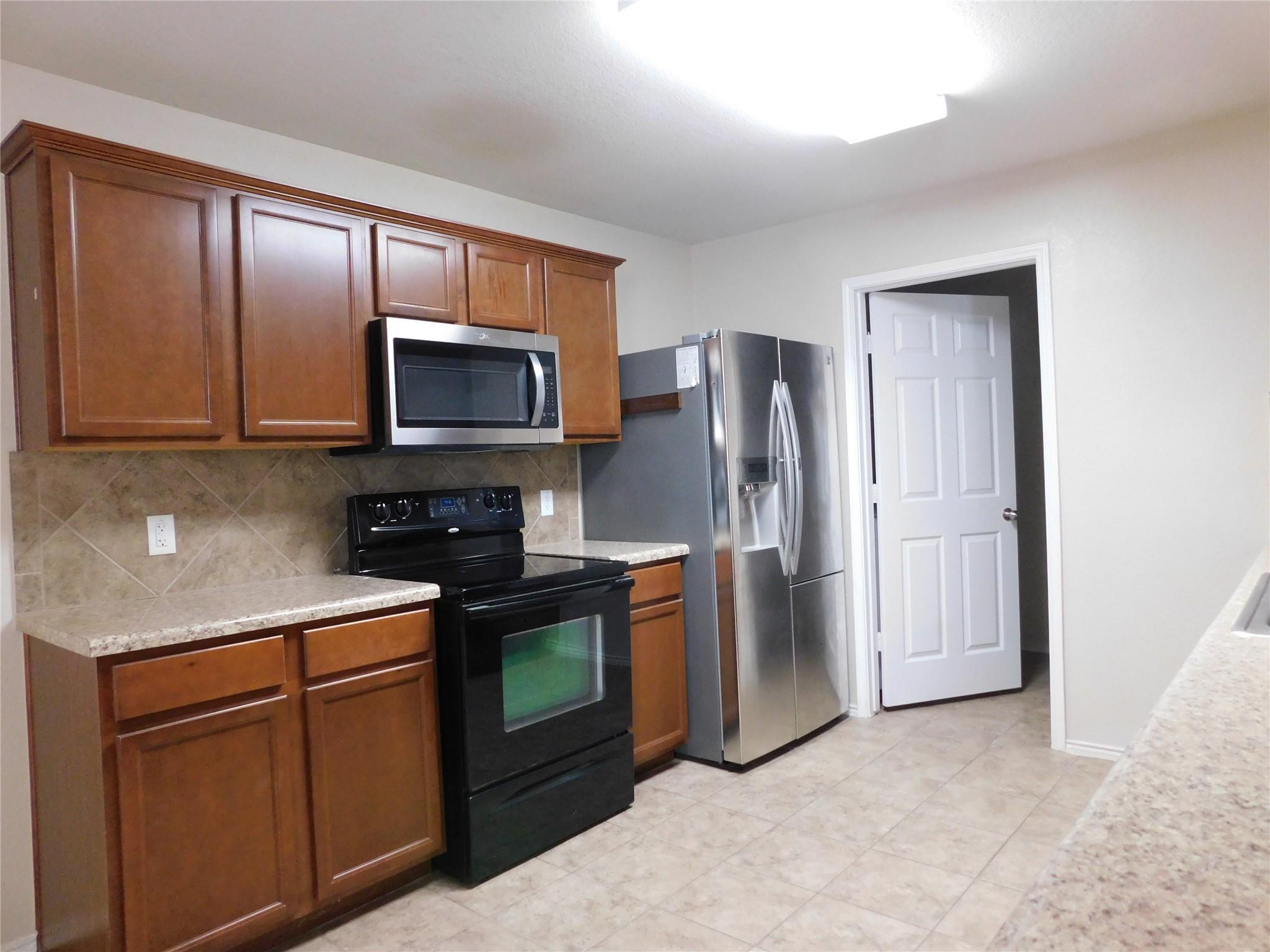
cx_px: 635
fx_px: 844
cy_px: 476
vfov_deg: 58.9
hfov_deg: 73.9
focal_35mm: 23
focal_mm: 4
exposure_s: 1/25
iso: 400
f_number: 3
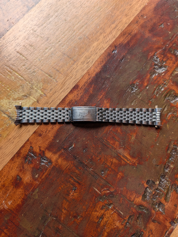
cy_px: 118
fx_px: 164
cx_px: 89
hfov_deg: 56.9
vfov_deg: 71.5
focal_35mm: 24
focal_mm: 6.9
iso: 19
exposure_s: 1/187
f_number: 1.68
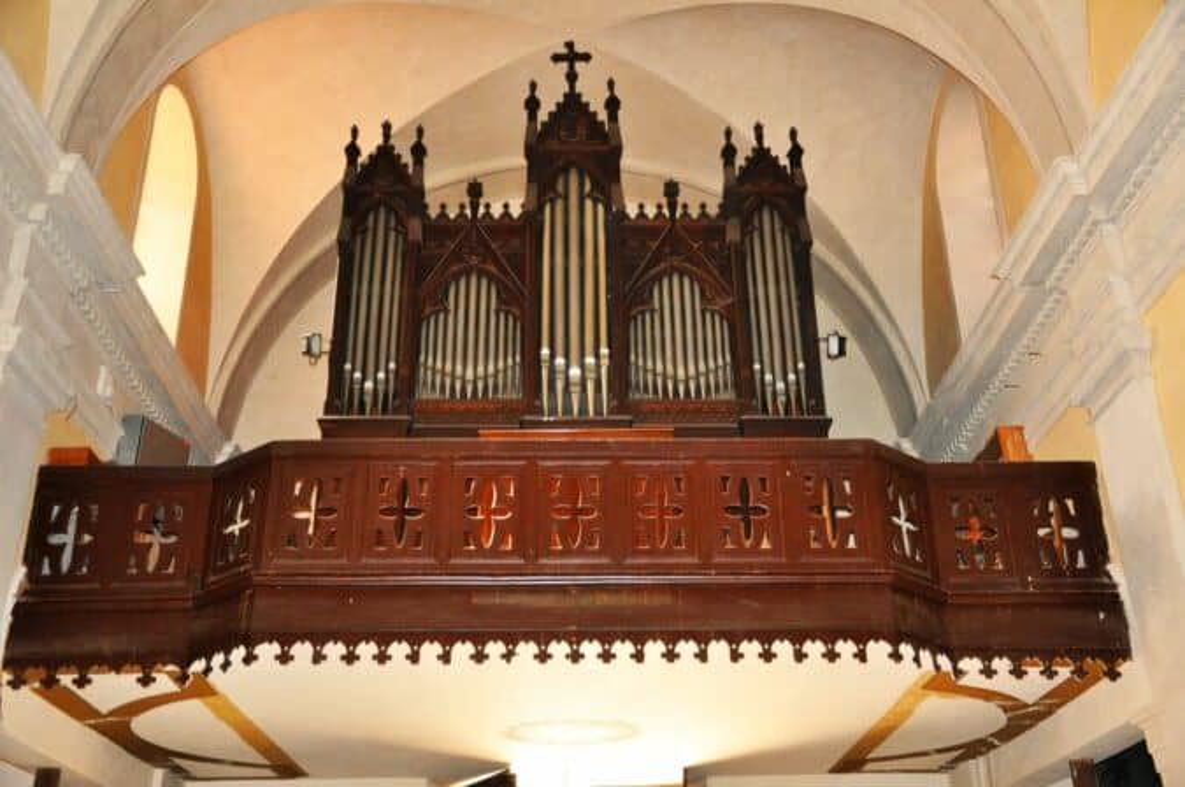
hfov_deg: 49.6
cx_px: 592
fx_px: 1282
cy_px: 394
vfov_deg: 34.1
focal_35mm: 39
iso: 800
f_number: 4
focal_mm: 26
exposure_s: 1/60
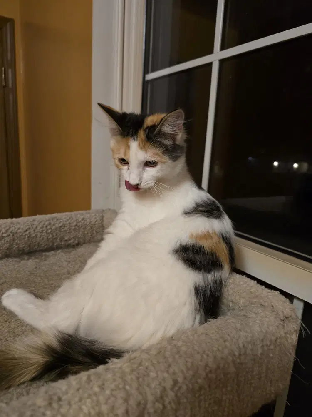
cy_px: 208
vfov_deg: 73.9
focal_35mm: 23
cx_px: 156
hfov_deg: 58.9
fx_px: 276
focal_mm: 6.3
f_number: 1.7
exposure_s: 1/60
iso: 640
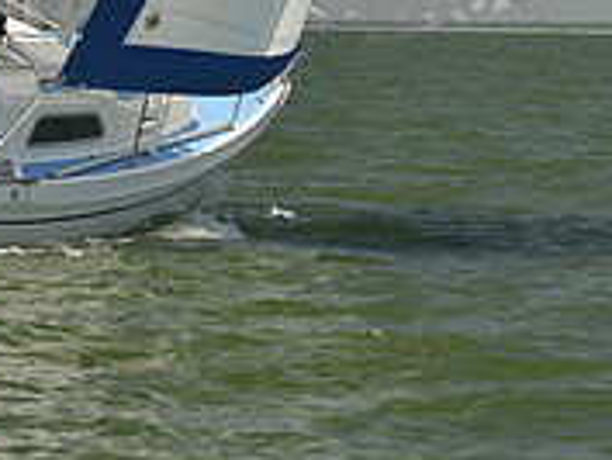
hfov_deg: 8.9
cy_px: -526
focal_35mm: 221
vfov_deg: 6.5
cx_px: 178
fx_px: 3910
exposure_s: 1/640
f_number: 6.3
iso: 200
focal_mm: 70
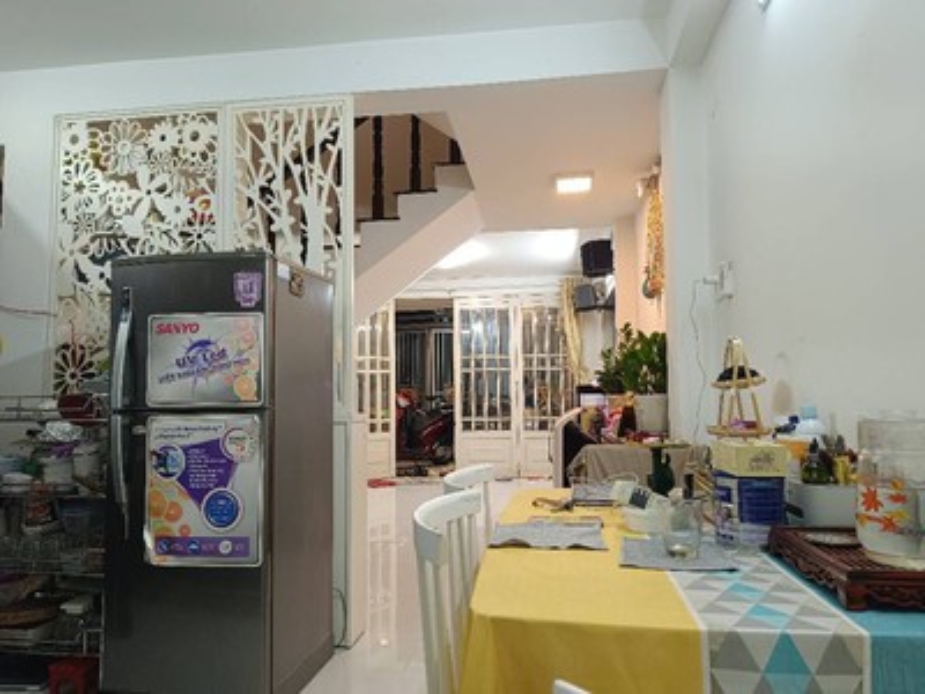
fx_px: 641
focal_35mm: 24
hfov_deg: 71.6
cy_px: 347
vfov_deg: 56.8
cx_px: 462
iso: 474
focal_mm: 5.59
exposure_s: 1/120
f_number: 1.88
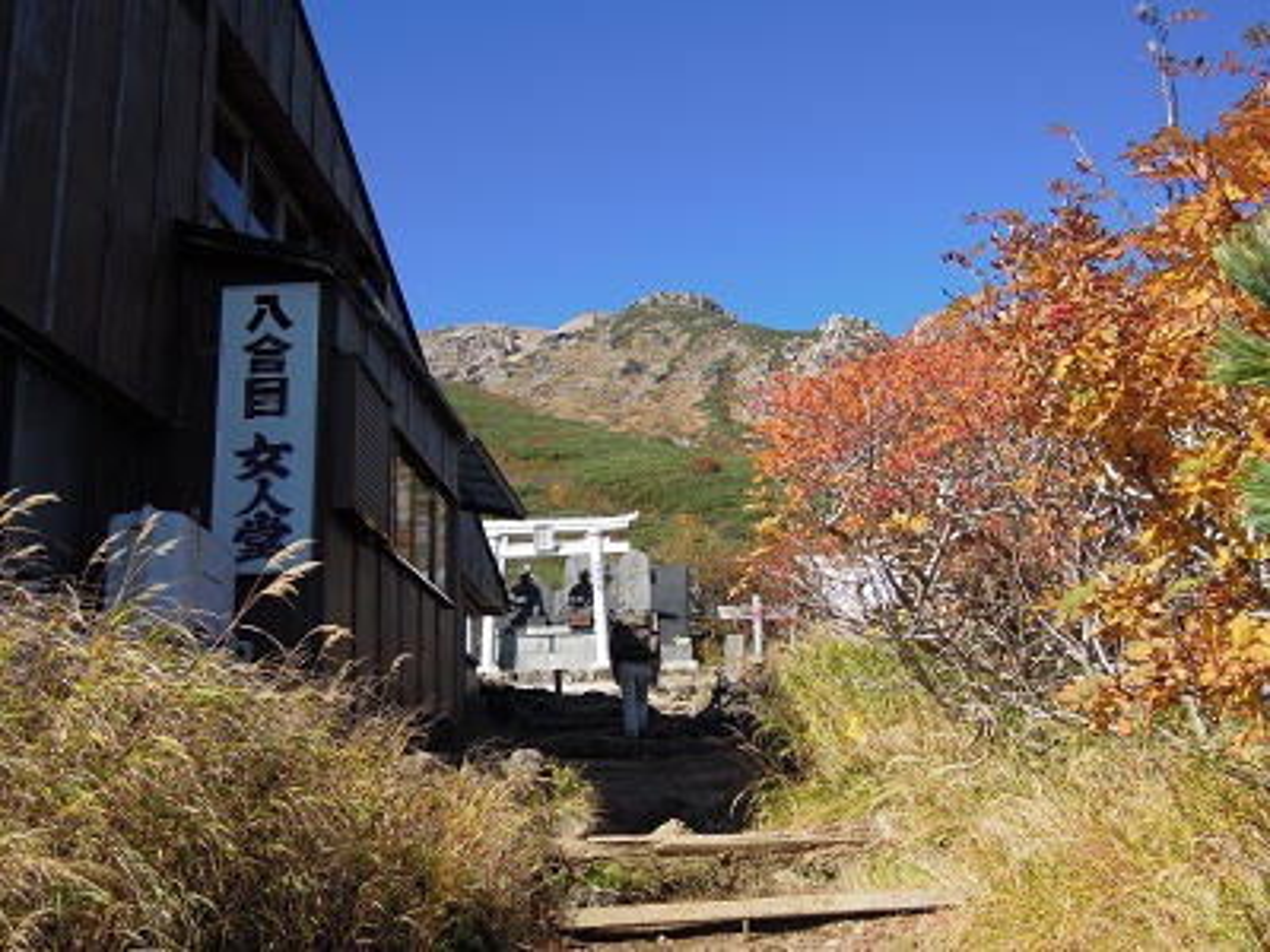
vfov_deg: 32.2
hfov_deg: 42.1
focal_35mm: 45
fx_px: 1651
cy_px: 476
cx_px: 635
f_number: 3.5
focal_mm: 8.1
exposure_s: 1/1250
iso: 160
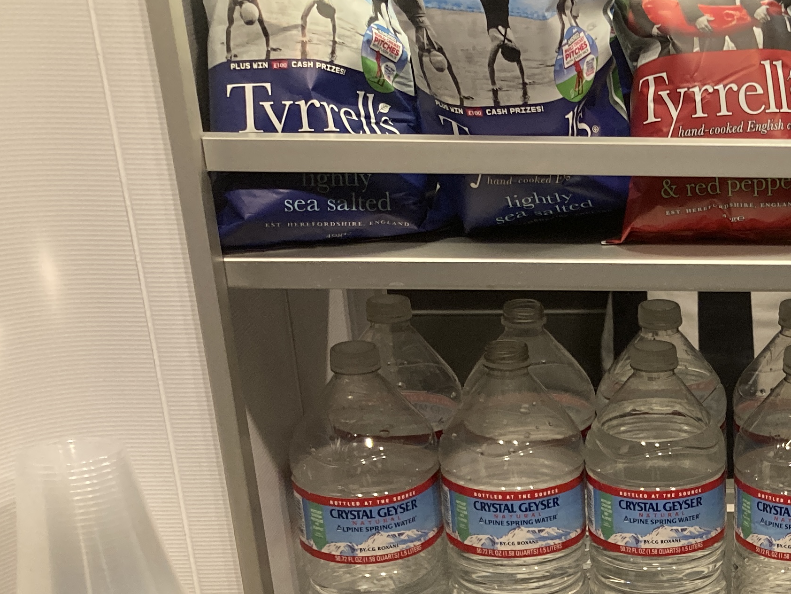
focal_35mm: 67
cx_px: 850
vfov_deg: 21.2
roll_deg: -1.7
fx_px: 1531
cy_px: 586
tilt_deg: -28.5
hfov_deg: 26.8
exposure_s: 1/54
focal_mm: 3.99
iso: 160
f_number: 1.8
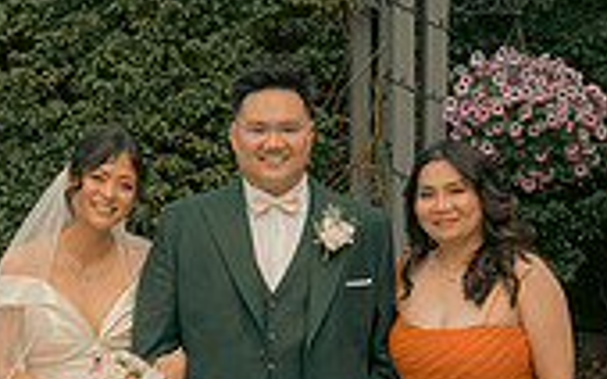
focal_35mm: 108
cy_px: 263
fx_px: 1785
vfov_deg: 12.1
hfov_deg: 19.1
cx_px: 125
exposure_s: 1/160
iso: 160
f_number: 5.6
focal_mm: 31
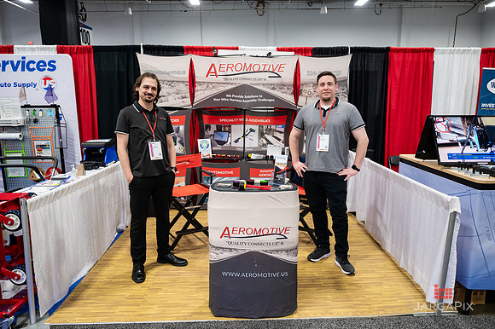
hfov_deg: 70.7
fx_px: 349
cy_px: 164
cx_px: 252
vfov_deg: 50.6
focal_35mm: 25
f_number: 3.2
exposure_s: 1/200
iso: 2500
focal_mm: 24
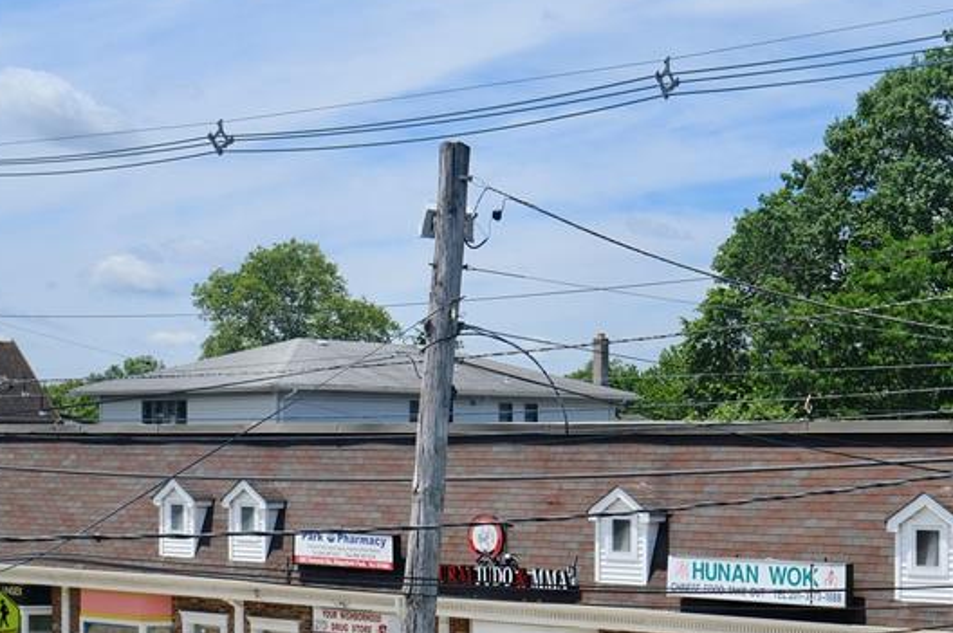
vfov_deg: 20.4
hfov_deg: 30.4
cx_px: 579
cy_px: 503
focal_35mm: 66
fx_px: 1746
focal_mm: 22.9
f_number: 5.6
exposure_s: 1/1000
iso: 320
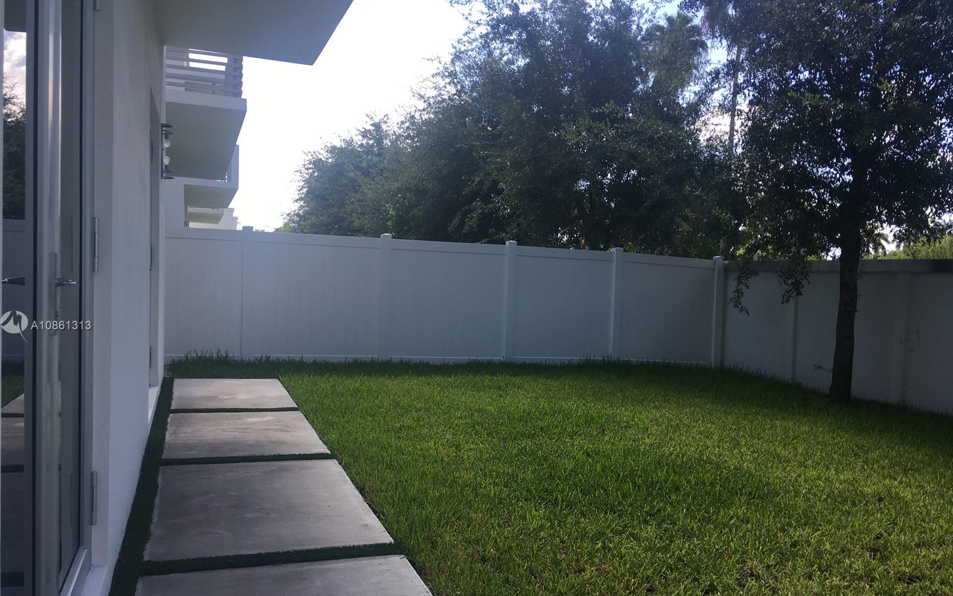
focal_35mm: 31
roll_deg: -2.2
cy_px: 326
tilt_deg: -2.8
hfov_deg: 61.2
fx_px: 805
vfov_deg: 40.6
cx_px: 477
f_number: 2.2
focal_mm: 4.15
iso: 25
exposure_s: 1/663
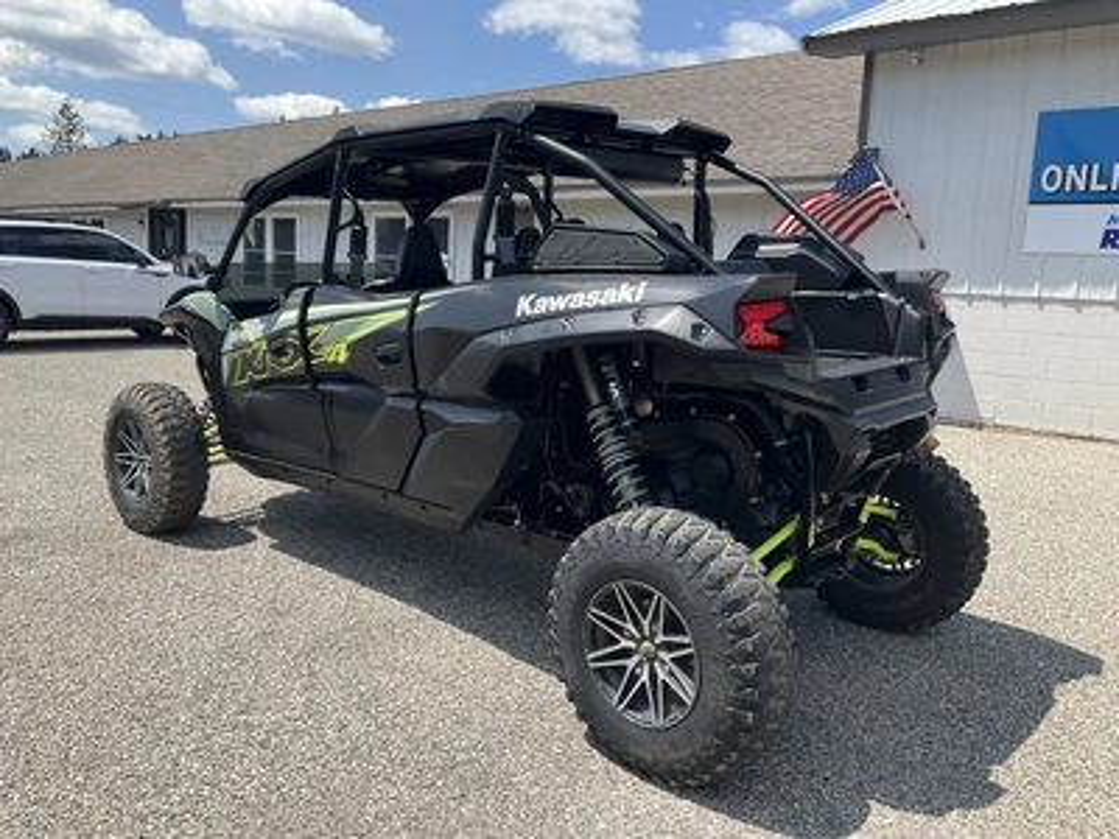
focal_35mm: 29
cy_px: 420
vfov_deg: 48.2
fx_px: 937
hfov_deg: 61.7
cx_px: 560
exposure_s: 1/1121
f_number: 1.8
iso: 25
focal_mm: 3
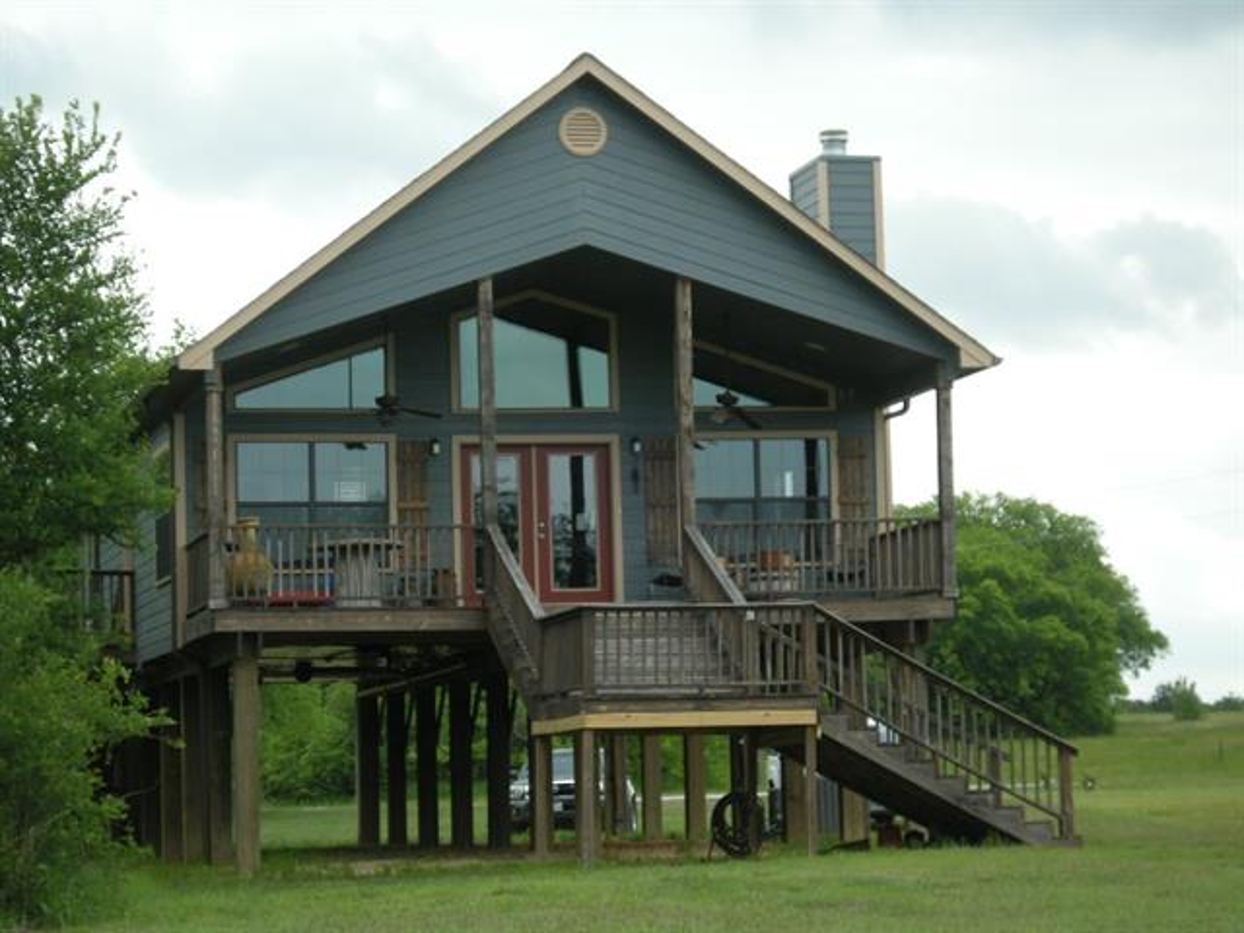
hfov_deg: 17.7
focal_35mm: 111
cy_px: 466
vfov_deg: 13.3
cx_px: 622
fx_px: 3989
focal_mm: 23.7
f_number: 5.4
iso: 70
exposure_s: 1/117
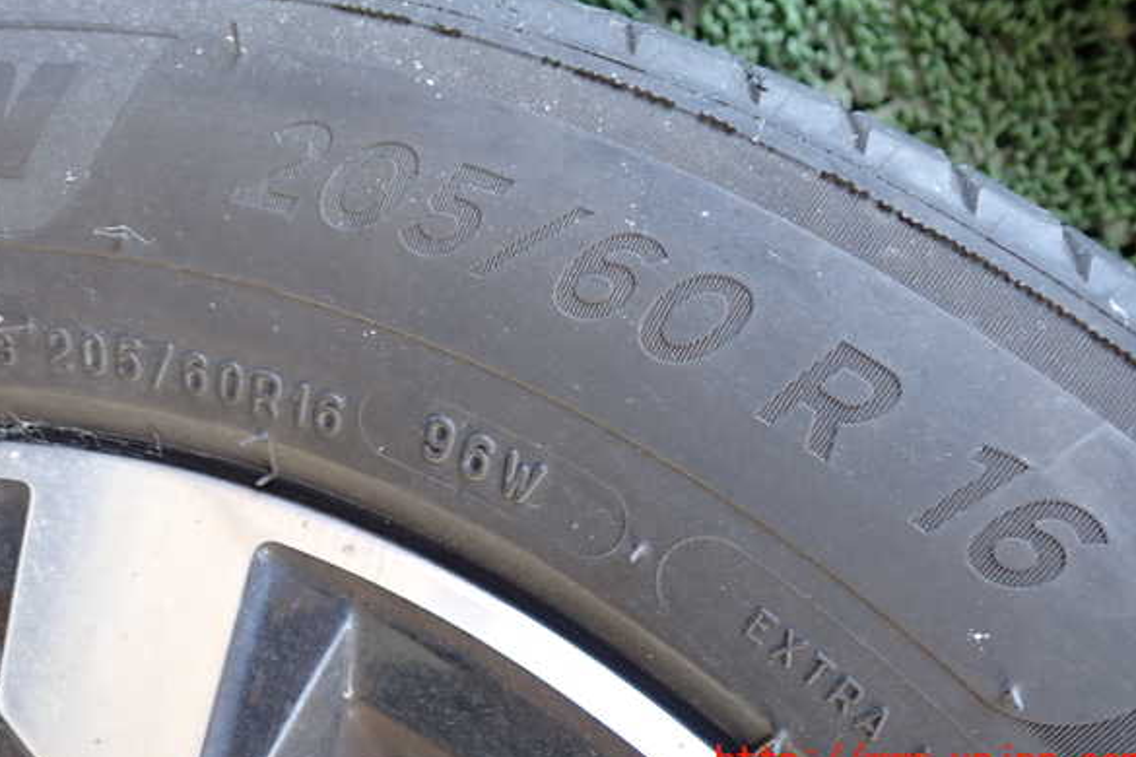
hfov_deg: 58.7
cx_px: 571
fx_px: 1010
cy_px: 351
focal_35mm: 32
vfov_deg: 41.1
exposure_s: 1/40
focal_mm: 5.4
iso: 200
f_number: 2.3
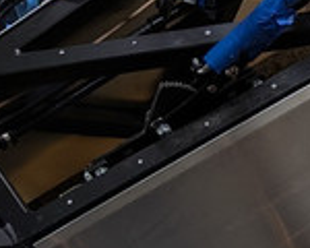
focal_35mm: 100
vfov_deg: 14.4
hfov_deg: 17.1
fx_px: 917
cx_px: 486
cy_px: 374
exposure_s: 1/60
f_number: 1.68
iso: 20
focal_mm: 6.9
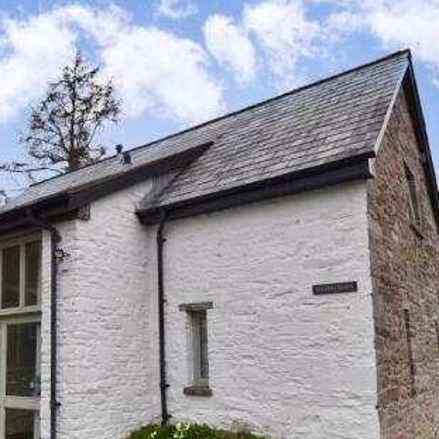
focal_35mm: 35
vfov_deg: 46.4
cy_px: 304
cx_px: 102
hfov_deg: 45.5
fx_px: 501
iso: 100
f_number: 8
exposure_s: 1/250
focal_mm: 13
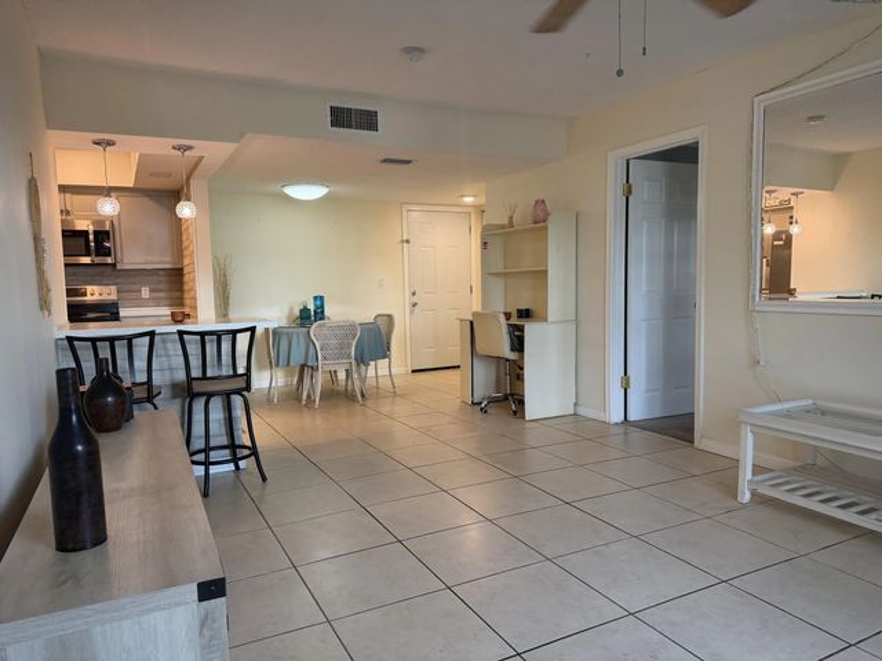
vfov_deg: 56.8
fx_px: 612
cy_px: 330
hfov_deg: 71.6
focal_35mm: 24
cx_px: 441
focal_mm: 6.76
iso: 200
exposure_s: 1/132
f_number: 1.78
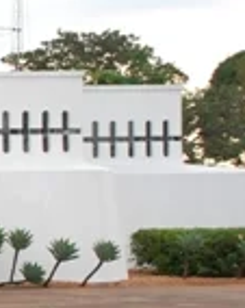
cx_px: -273
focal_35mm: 178
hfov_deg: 8.2
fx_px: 1619
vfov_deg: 10.8
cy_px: 221
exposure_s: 1/200
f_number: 6.3
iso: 640
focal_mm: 28
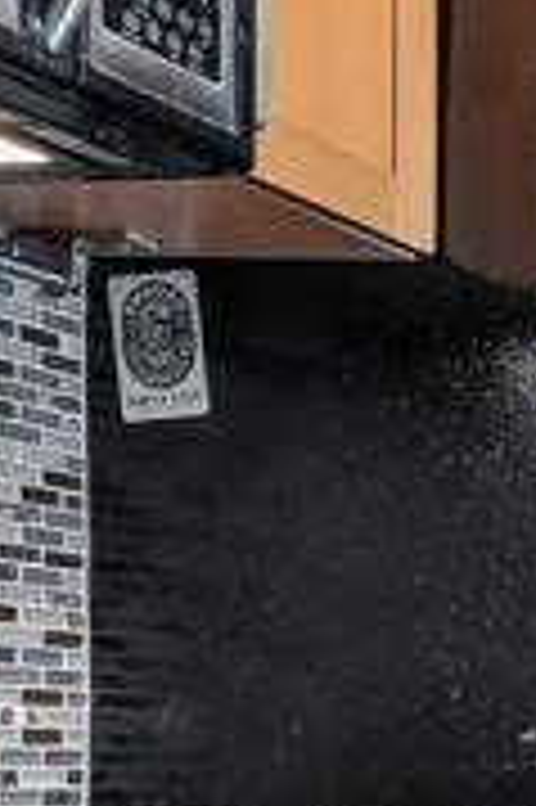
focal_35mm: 80
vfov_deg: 24.3
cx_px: 1315
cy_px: 792
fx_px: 1790
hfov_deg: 12.8
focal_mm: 14
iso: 250
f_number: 8
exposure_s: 1/2
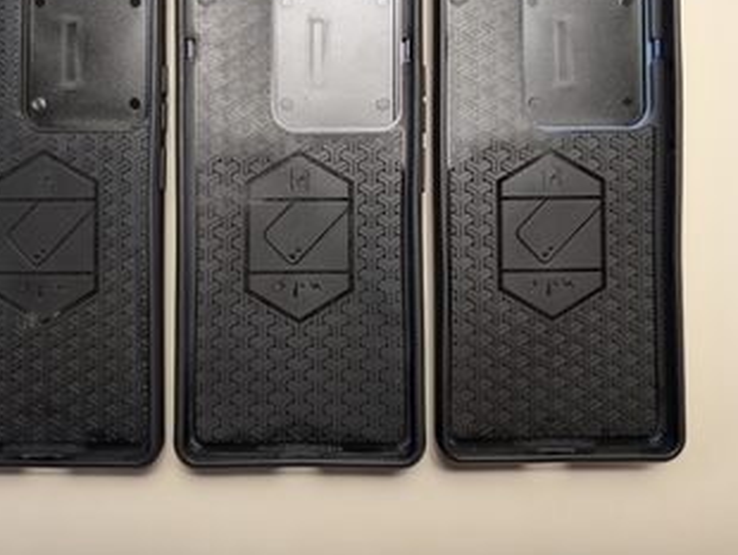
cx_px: 305
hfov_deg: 58.0
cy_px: 211
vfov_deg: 45.1
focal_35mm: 31
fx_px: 661
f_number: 1.68
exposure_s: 1/28.2
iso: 39
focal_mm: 6.9
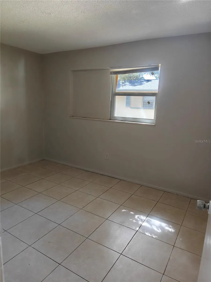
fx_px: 187
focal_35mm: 23
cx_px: 106
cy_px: 141
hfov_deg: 58.9
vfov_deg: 73.9
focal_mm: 6.06
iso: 1250
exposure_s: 1/80
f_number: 1.6
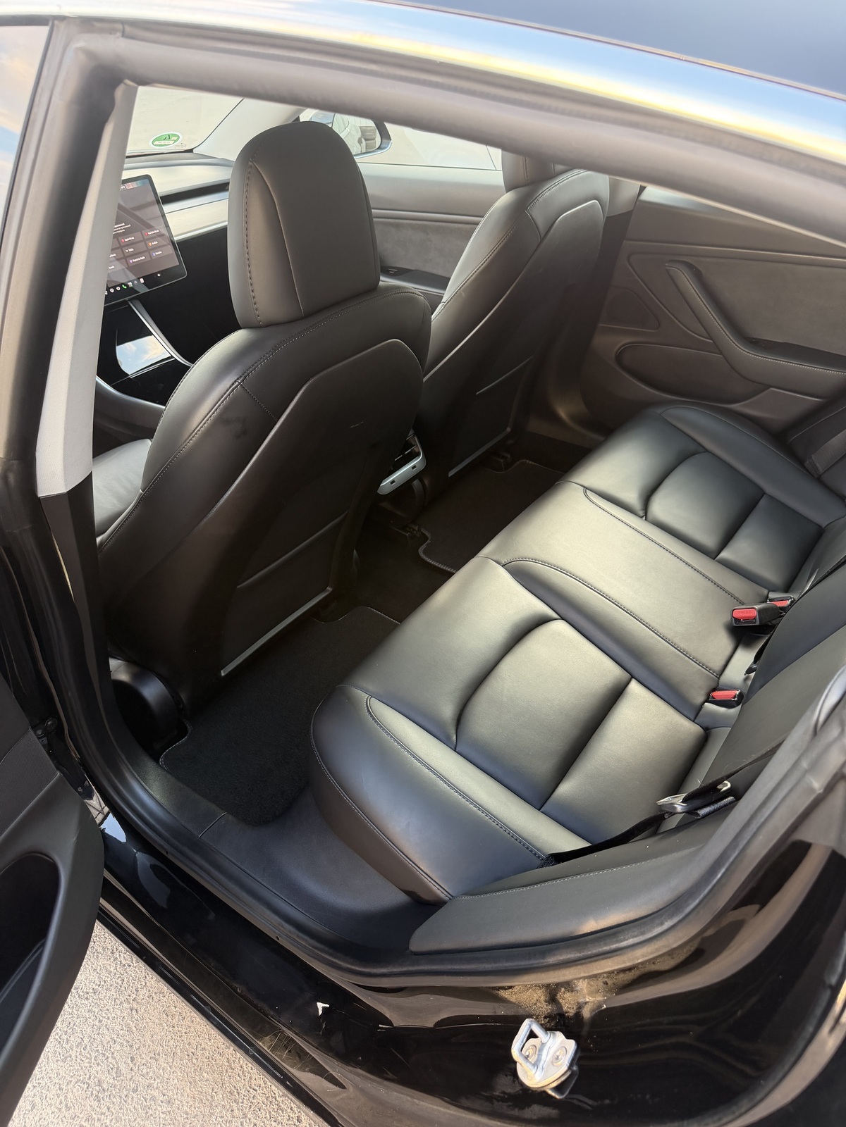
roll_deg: -0.3
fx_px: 782
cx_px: 423
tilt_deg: -36.7
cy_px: 564
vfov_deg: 71.6
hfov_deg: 56.8
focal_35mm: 24
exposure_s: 1/85
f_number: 1.78
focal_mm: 6.76
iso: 200
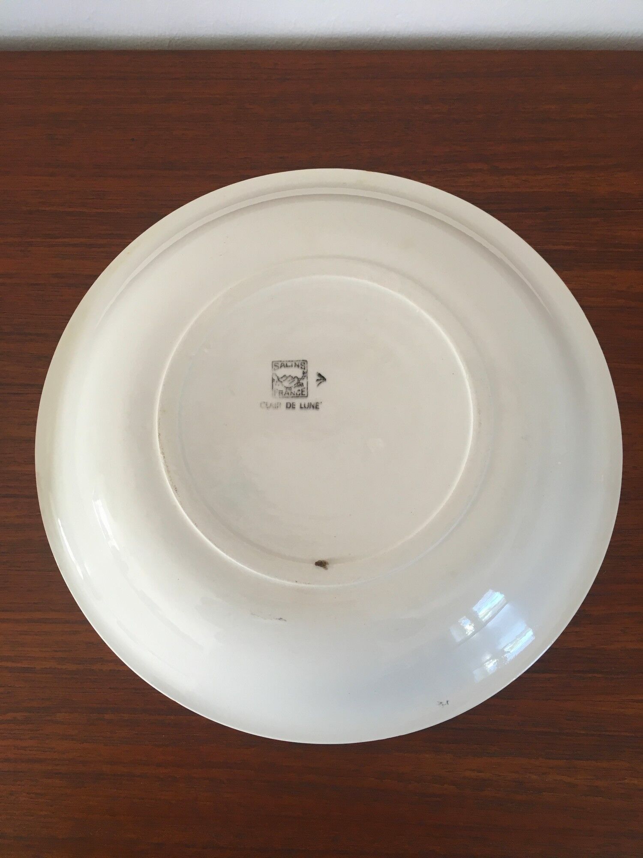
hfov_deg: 48.2
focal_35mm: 29
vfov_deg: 61.7
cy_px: 429
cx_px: 322
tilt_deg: -78.3
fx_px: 718
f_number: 2.2
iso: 25
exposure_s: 1/30
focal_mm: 4.15
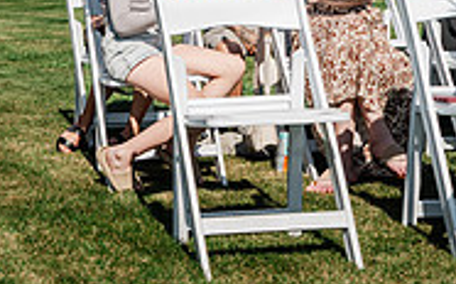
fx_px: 1105
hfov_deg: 21.0
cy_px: -33
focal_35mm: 89
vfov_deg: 14.3
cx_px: -147
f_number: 4
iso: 200
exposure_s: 1/160
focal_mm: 28
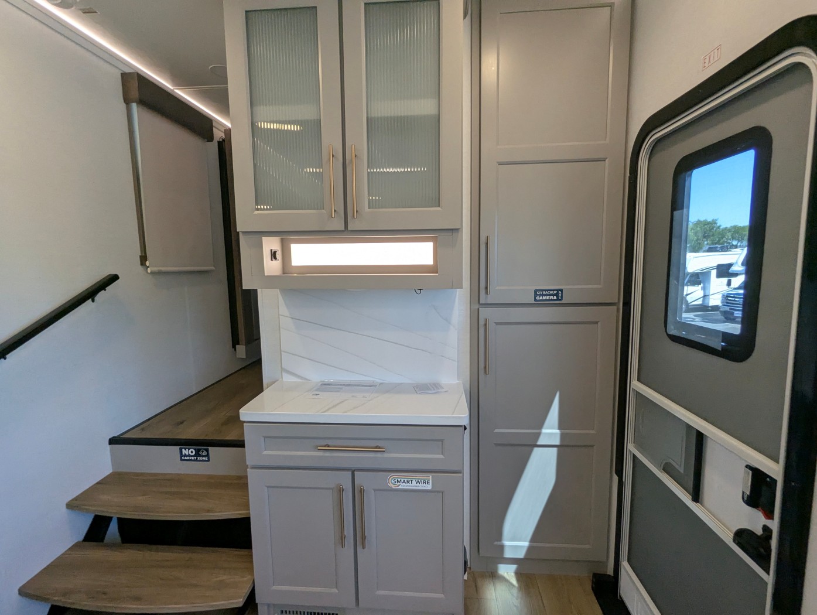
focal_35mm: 16
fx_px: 378
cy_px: 308
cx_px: 408
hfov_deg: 94.4
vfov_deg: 78.2
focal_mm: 2.35
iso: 135
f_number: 2.2
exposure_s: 1/178
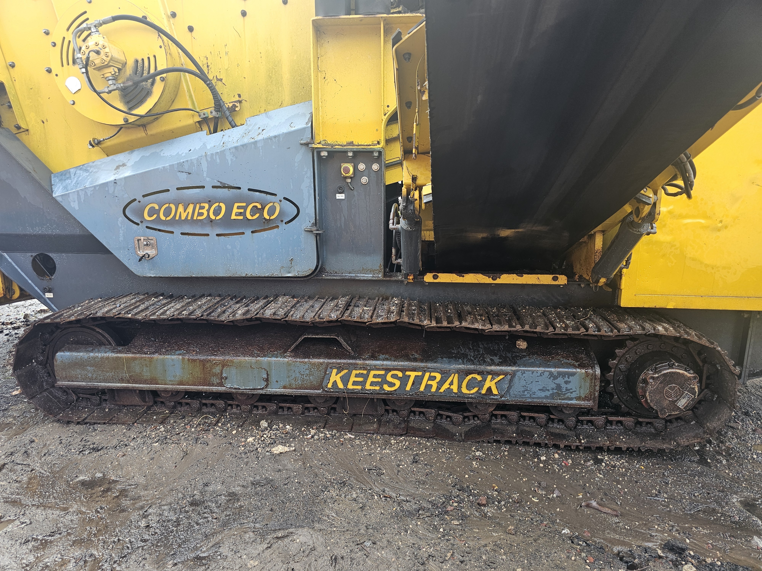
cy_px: 286
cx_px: 381
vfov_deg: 58.9
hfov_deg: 73.9
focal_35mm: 23
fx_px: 506
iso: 40
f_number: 1.7
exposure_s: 1/180
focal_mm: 6.3
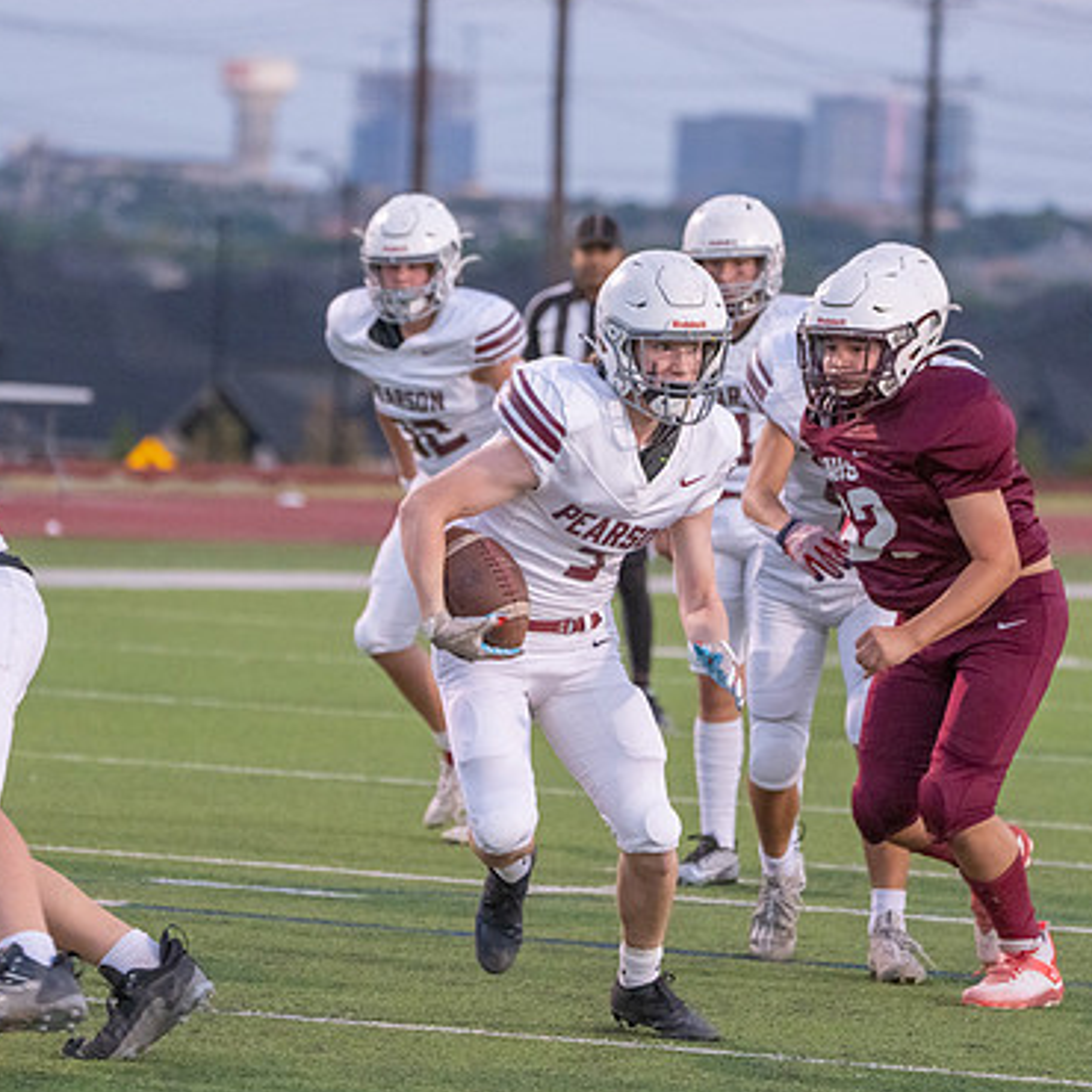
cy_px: 550
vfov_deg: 5.8
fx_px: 10743
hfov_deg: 5.8
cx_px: 505
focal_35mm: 301
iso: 6400
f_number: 5.6
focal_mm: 226
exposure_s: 1/1000
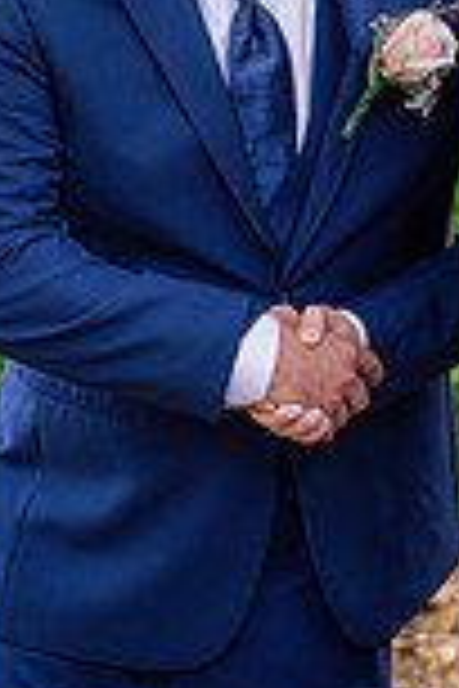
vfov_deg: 13.9
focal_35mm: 147
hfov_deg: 9.3
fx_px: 2811
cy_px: 108
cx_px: 328
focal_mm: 50
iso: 400
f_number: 3.2
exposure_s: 1/320
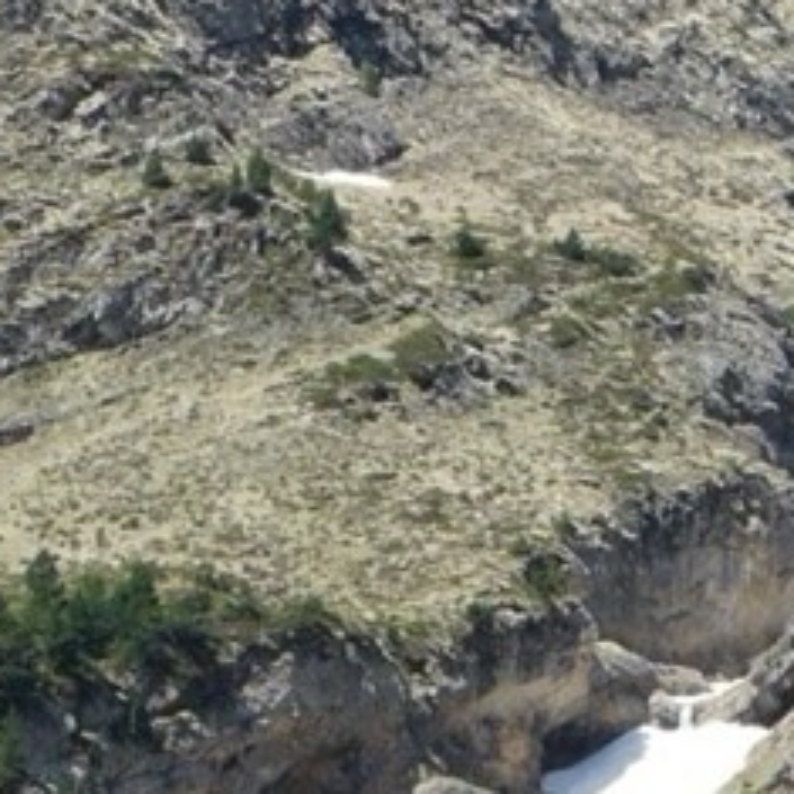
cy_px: 1215
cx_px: 297
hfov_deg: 4.4
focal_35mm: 398
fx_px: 10328
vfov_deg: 4.4
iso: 100
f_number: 5.6
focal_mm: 15.8
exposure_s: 1/250
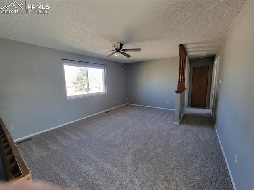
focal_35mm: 13
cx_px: 127
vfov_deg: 89.8
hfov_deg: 106.2
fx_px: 95
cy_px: 95
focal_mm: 2.2
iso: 80
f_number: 2.2
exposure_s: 1/60
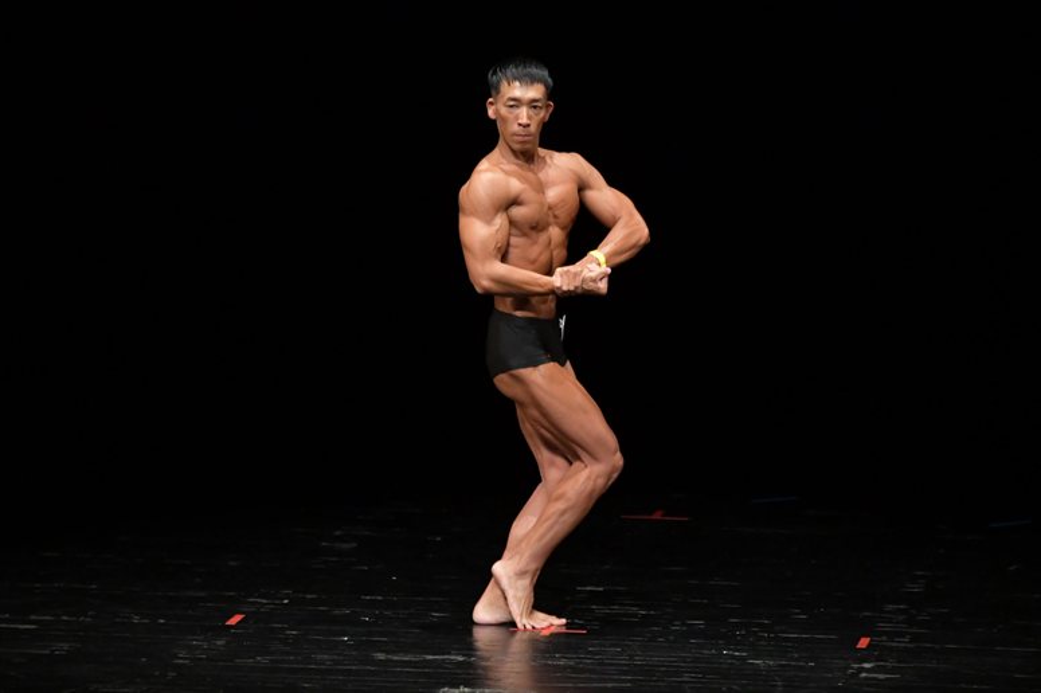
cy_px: 346
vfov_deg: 4.8
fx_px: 8237
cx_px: 520
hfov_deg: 7.2
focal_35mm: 285
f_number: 5.6
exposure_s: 1/400
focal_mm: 190
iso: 3200
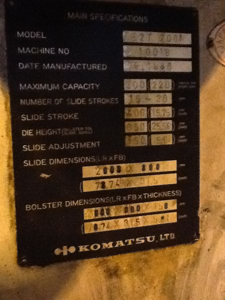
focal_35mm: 44
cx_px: 112
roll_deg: +1.7
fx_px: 381
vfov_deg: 42.9
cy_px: 150
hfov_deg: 32.9
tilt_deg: -8.5
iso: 640
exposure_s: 1/15
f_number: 2.4
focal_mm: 2.03
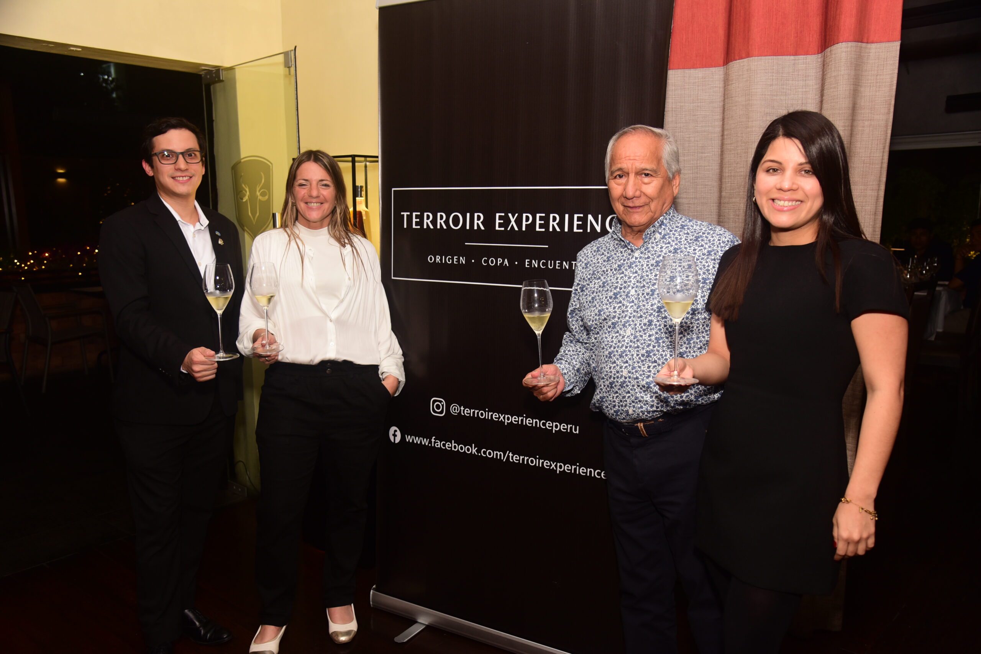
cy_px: 327
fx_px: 817
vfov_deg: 43.6
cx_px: 490
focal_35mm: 30
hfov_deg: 61.9
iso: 800
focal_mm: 30
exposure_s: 1/125
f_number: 5
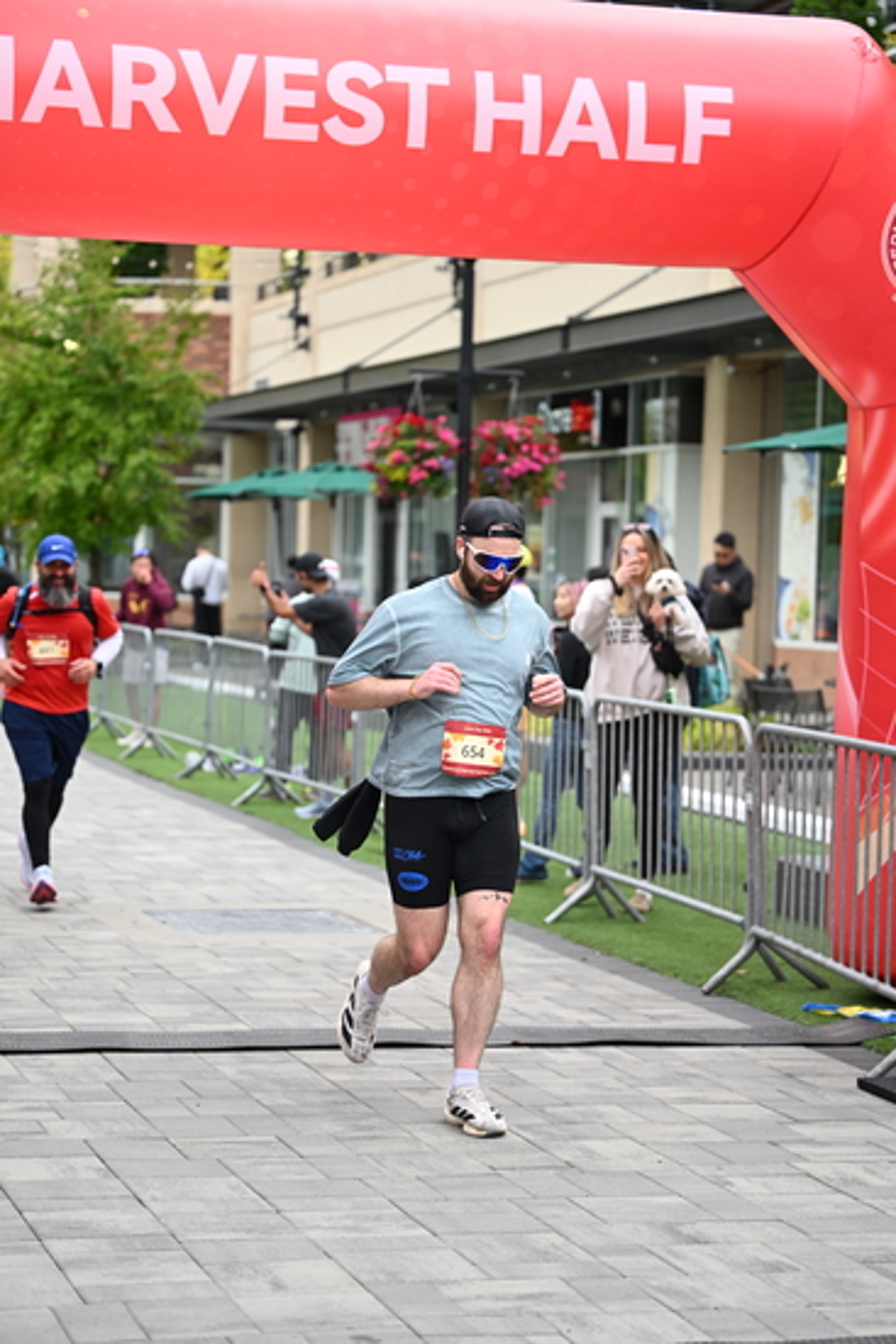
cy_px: 672
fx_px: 2947
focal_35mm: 79
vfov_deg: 25.7
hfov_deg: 17.3
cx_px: 448
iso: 640
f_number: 2.8
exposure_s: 1/2000
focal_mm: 79
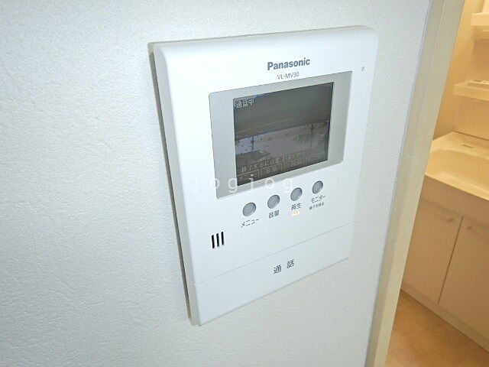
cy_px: 184
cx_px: 244
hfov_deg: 71.6
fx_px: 339
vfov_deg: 56.8
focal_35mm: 24
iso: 125
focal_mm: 4.3
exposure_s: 1/40
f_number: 2.8
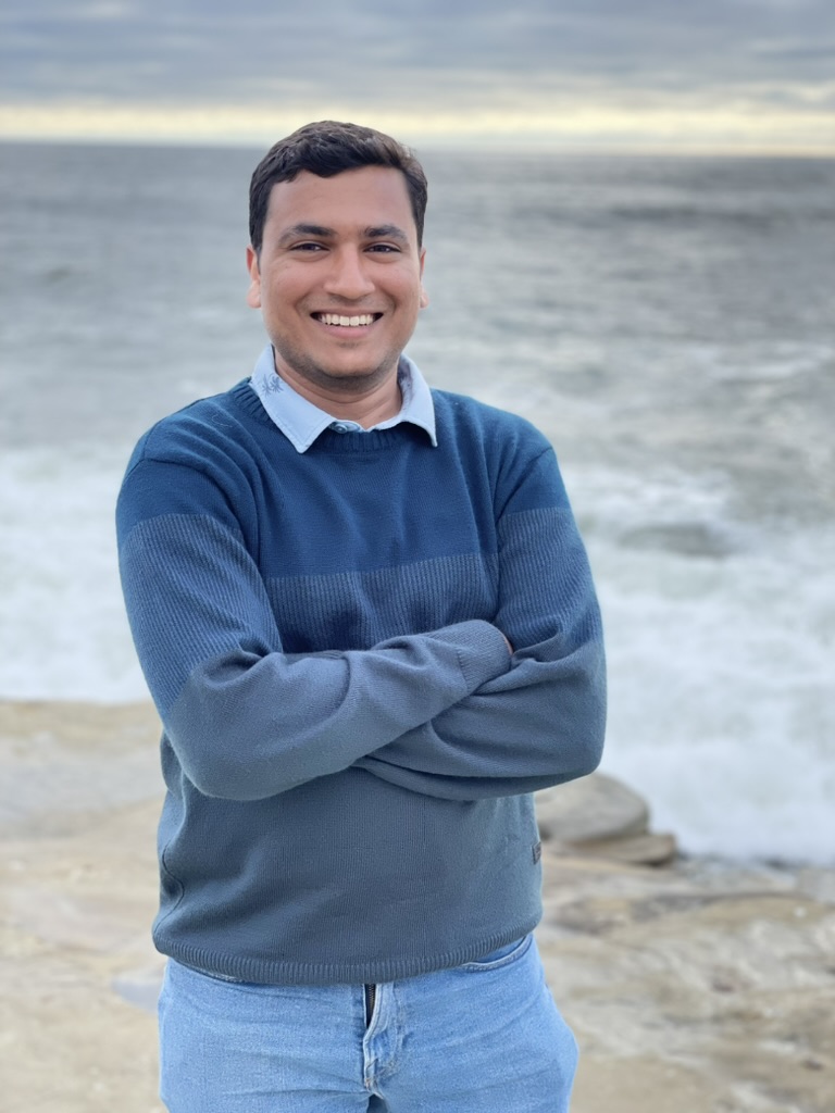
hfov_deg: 28.0
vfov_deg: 36.8
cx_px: 418
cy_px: 556
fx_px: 1672
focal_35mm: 52
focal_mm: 6
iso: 32
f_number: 2
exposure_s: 1/436
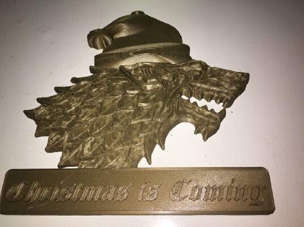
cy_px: 114
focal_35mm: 29
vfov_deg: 48.1
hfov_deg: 61.8
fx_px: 254
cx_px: 152
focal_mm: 4.15
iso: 25
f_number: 2.2
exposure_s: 1/100
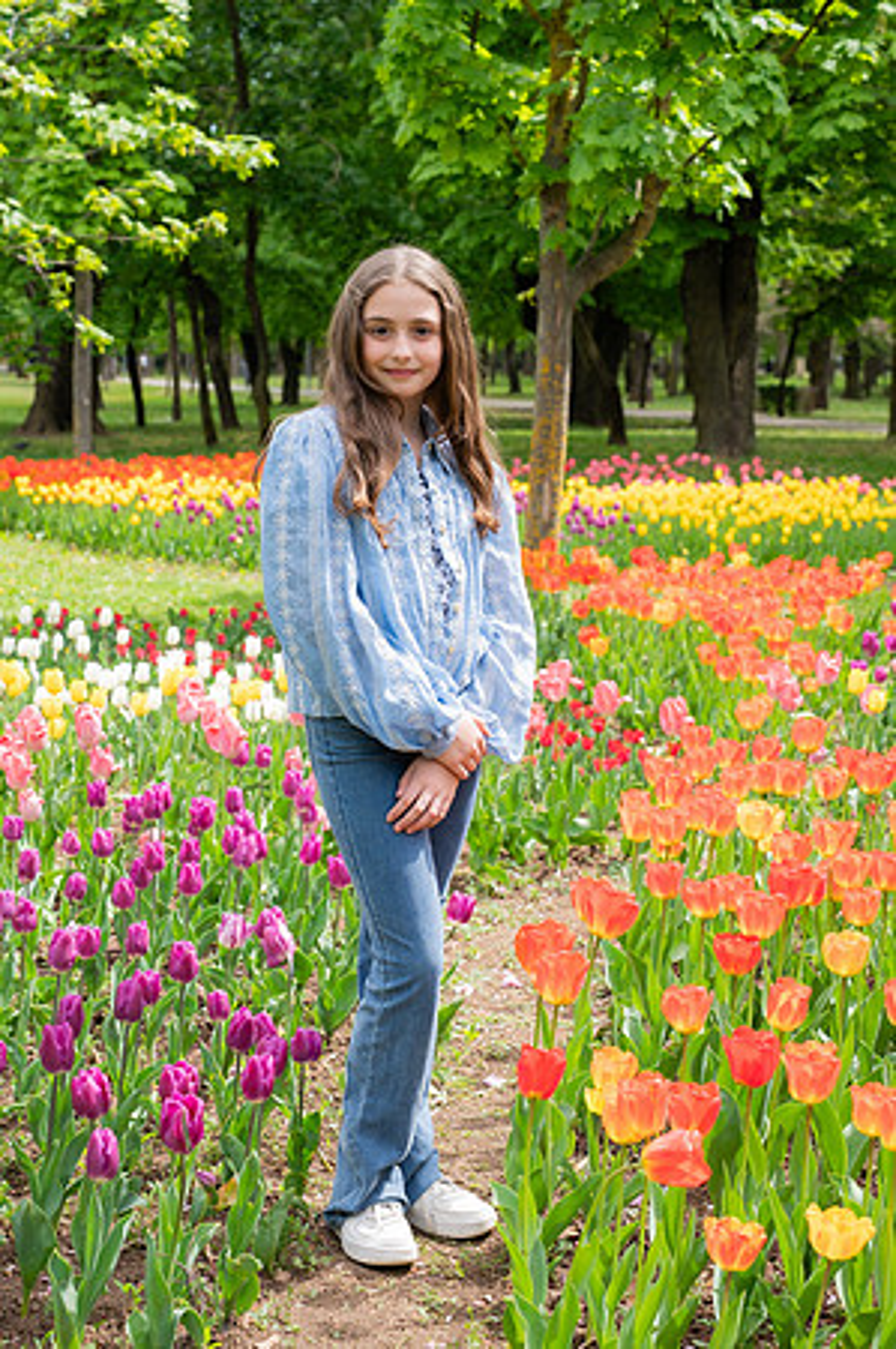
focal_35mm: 60
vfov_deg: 33.4
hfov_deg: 22.6
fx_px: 2245
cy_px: 674
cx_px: 448
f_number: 6.3
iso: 400
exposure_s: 1/400
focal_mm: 60
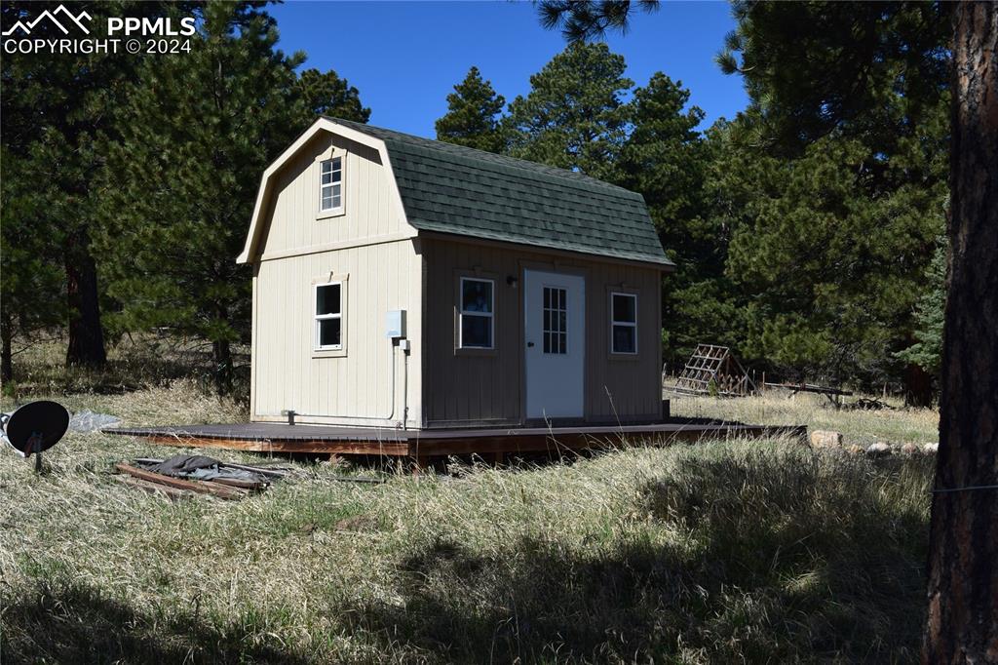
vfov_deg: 34.2
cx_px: 499
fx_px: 1081
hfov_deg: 49.6
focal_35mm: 39
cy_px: 332
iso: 360
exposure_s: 1/500
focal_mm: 26
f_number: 11
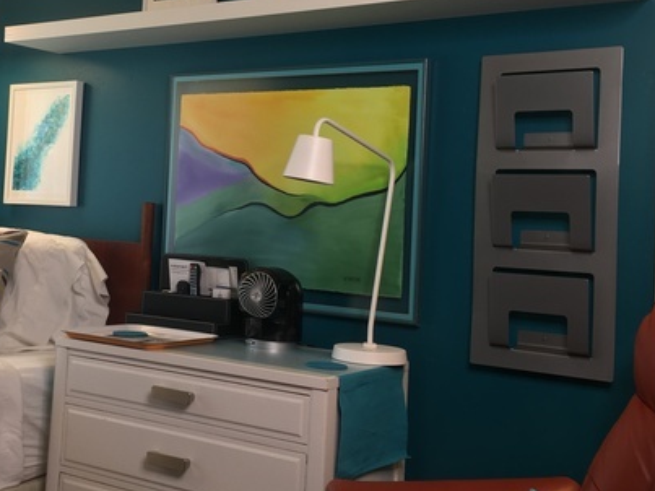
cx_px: 212
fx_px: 908
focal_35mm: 48
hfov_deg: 39.2
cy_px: 176
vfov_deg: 30.1
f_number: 2.2
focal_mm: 4.15
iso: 32
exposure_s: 1/30
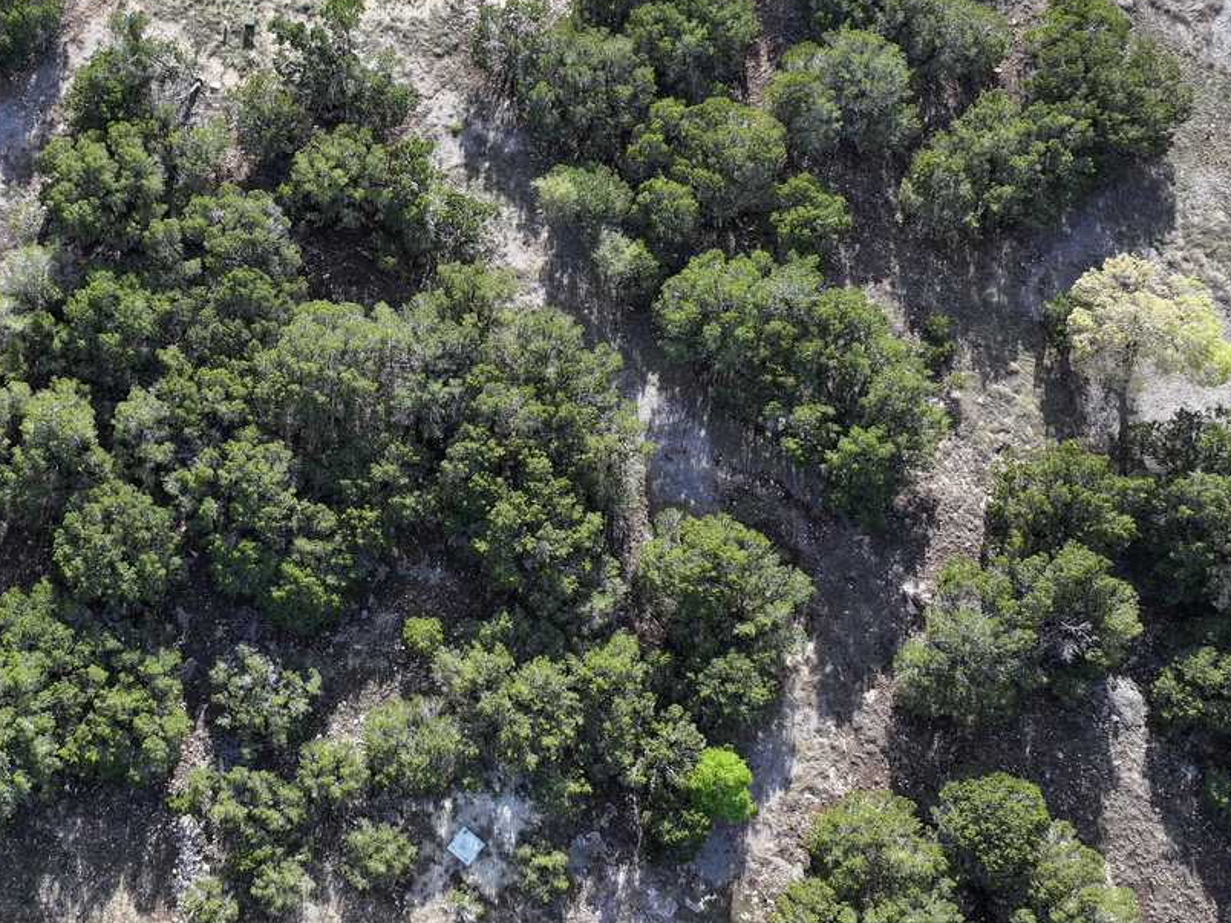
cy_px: 441
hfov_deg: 43.2
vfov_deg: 33.6
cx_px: 396
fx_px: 1529
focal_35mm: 43
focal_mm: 12.29
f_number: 2.8
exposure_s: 1/500
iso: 100
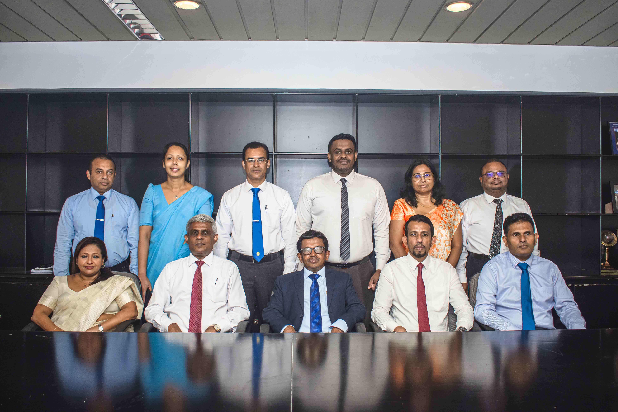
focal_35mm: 33
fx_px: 566
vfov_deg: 40.0
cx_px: 309
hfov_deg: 57.2
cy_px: 206
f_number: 3.8
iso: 320
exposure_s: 1/250
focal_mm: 22
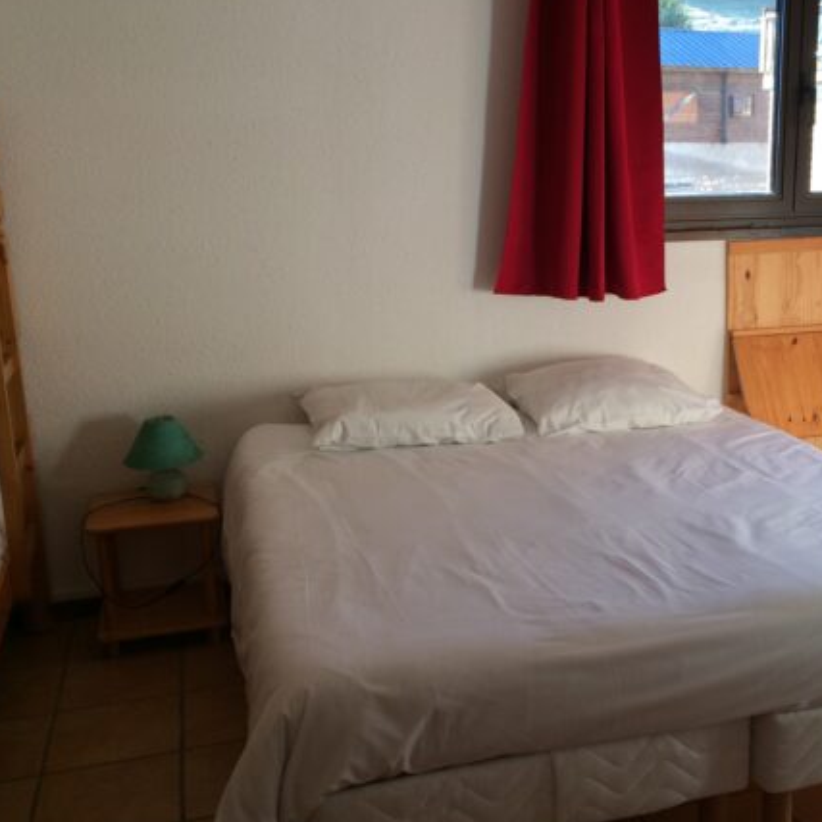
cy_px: 425
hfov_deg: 41.2
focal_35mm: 40
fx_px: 1075
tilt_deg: -13.8
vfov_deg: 41.9
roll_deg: +0.4
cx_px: 561
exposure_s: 1/100
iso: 40
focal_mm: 4.15
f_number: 2.2
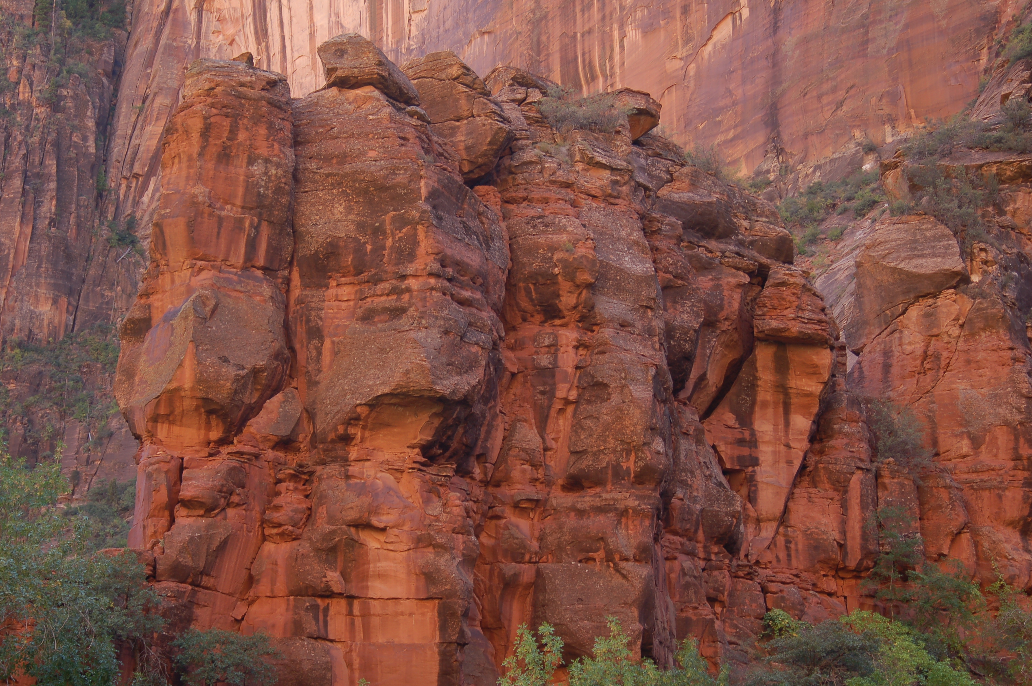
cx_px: 516
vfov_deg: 18.1
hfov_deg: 27.0
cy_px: 343
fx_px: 2148
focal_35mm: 75
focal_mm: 50
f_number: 5.6
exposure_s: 1/60
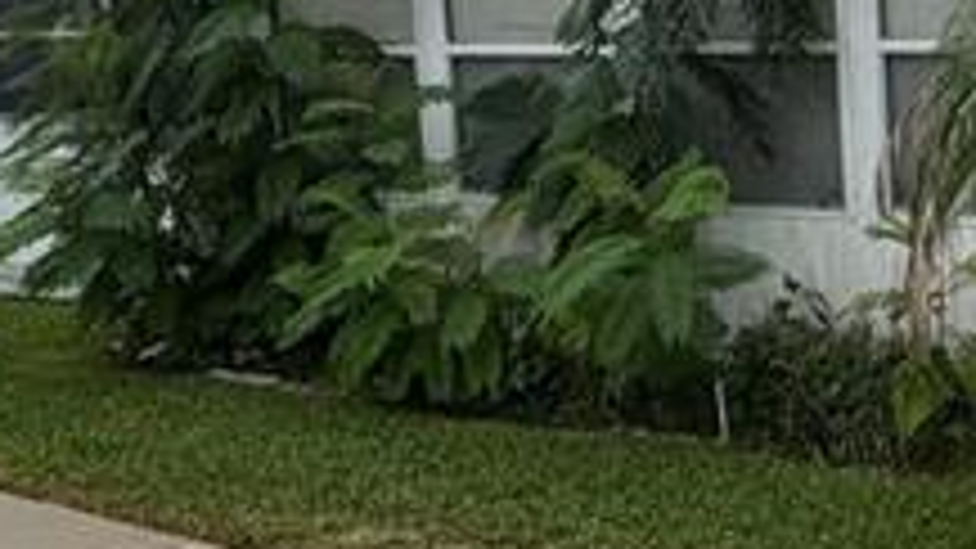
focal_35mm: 72
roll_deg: -0.8
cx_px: 733
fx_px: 1863
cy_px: 72
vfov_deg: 16.6
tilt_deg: -0.9
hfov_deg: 28.9
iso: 32
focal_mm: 2.22
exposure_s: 1/770
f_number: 2.2
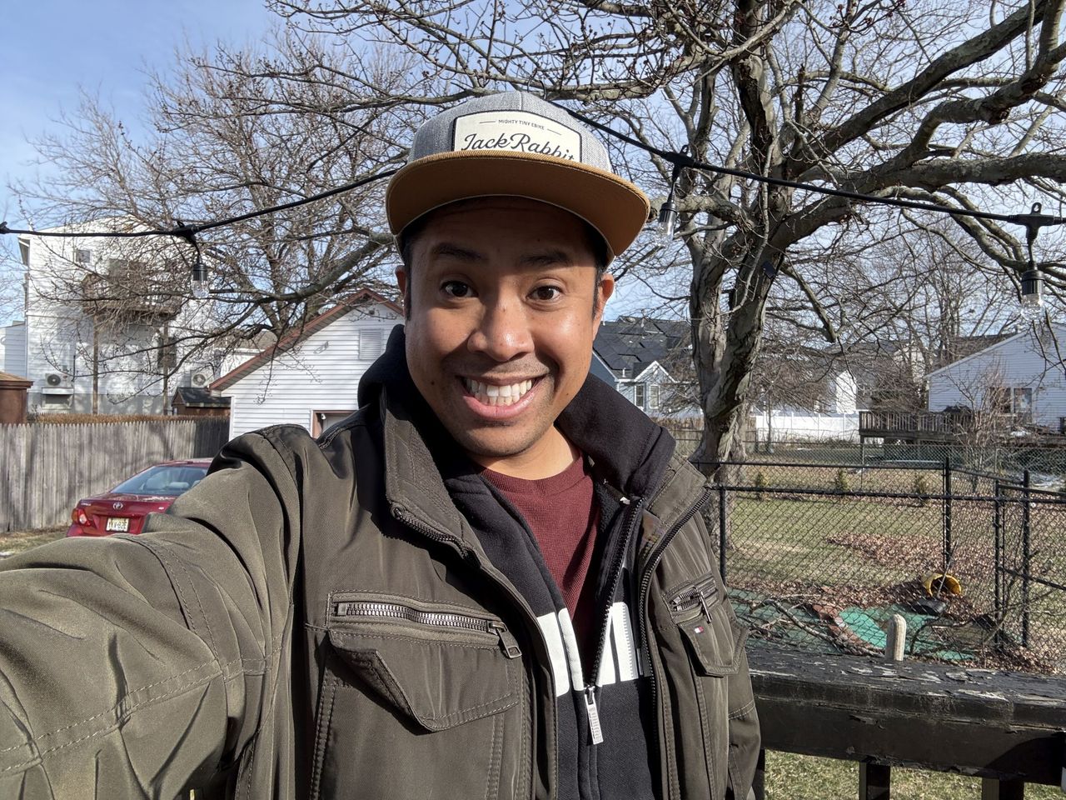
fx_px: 708
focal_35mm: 23
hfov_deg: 73.9
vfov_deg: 58.9
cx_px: 533
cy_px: 400
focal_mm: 2.69
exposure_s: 1/510
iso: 25
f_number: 1.9
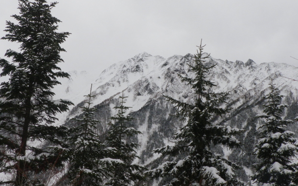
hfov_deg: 41.8
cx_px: 151
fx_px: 390
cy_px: 66
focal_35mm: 48
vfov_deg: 26.7
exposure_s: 1/200
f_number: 6.3
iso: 64
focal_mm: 6.2
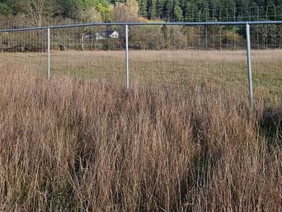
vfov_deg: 32.6
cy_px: 38
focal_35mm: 43
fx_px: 351
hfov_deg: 43.8
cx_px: 142
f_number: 1.8
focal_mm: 5.4
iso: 40
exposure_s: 1/1343
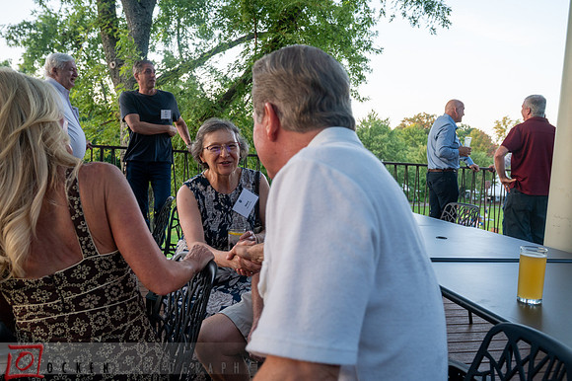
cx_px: 289
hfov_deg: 60.7
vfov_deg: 42.6
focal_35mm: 31
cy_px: 198
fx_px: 489
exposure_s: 1/80
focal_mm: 29
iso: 400
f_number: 5
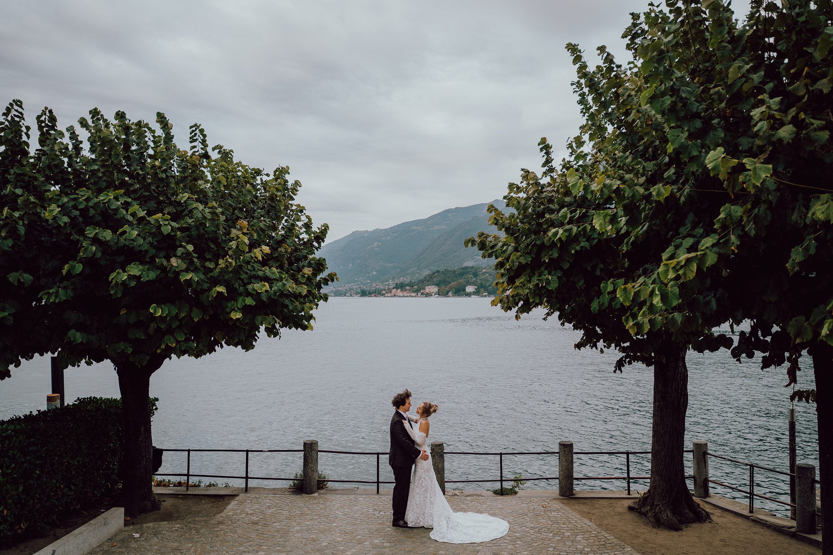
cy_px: 278
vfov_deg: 46.4
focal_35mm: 28
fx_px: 648
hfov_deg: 65.5
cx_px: 416
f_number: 2.8
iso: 220
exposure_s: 1/200
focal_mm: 28
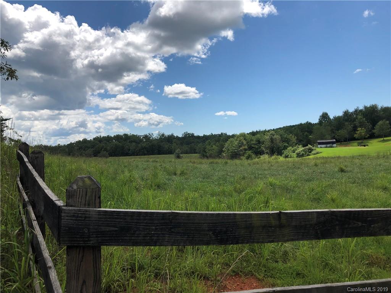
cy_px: 146
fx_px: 316
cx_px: 196
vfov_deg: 49.7
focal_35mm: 28
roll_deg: +0.7
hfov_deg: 63.4
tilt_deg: -0.3
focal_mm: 3.99
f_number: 1.8
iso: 20
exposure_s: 1/3003
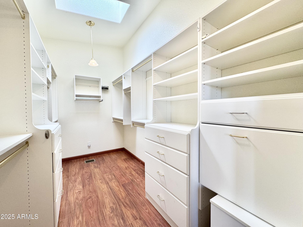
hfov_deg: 102.1
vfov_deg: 85.7
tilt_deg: -1.9
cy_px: 114
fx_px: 123
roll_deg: +0.0
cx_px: 152
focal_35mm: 14
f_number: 2.2
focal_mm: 2.22
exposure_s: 1/120
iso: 100
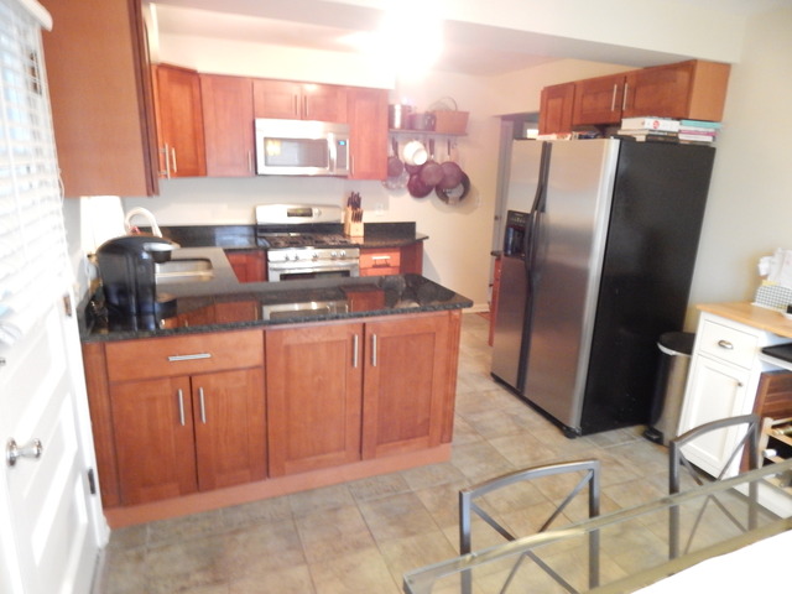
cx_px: 396
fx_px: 503
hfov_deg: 76.4
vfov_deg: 61.1
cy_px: 297
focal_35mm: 22
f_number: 3
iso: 720
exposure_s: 1/8
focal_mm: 4
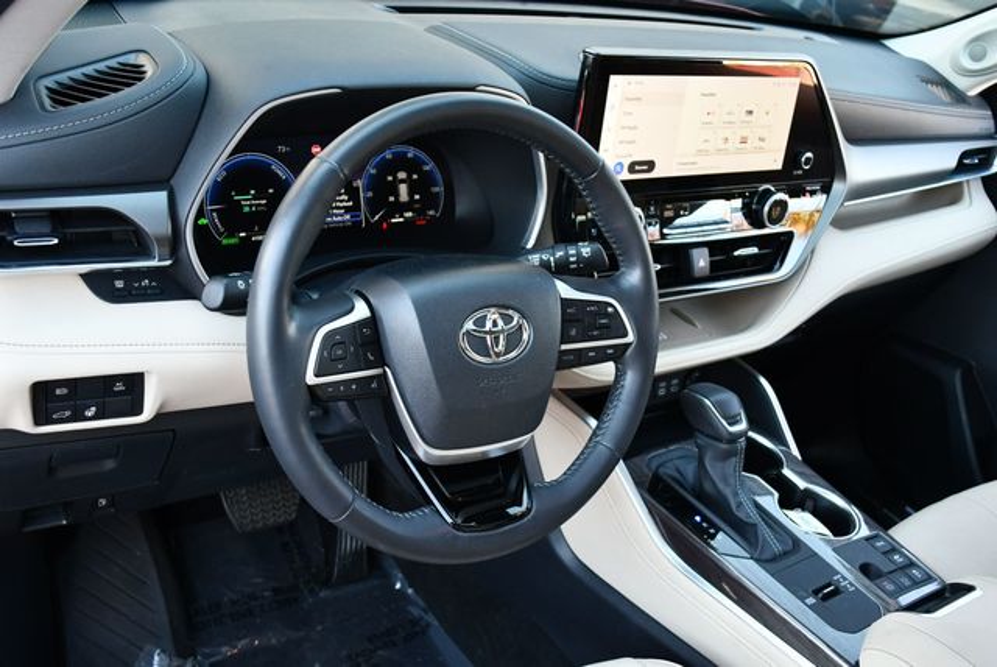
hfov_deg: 53.1
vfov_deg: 36.9
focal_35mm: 36
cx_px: 498
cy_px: 334
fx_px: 998
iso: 800
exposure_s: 1/160
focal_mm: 18
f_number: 3.5
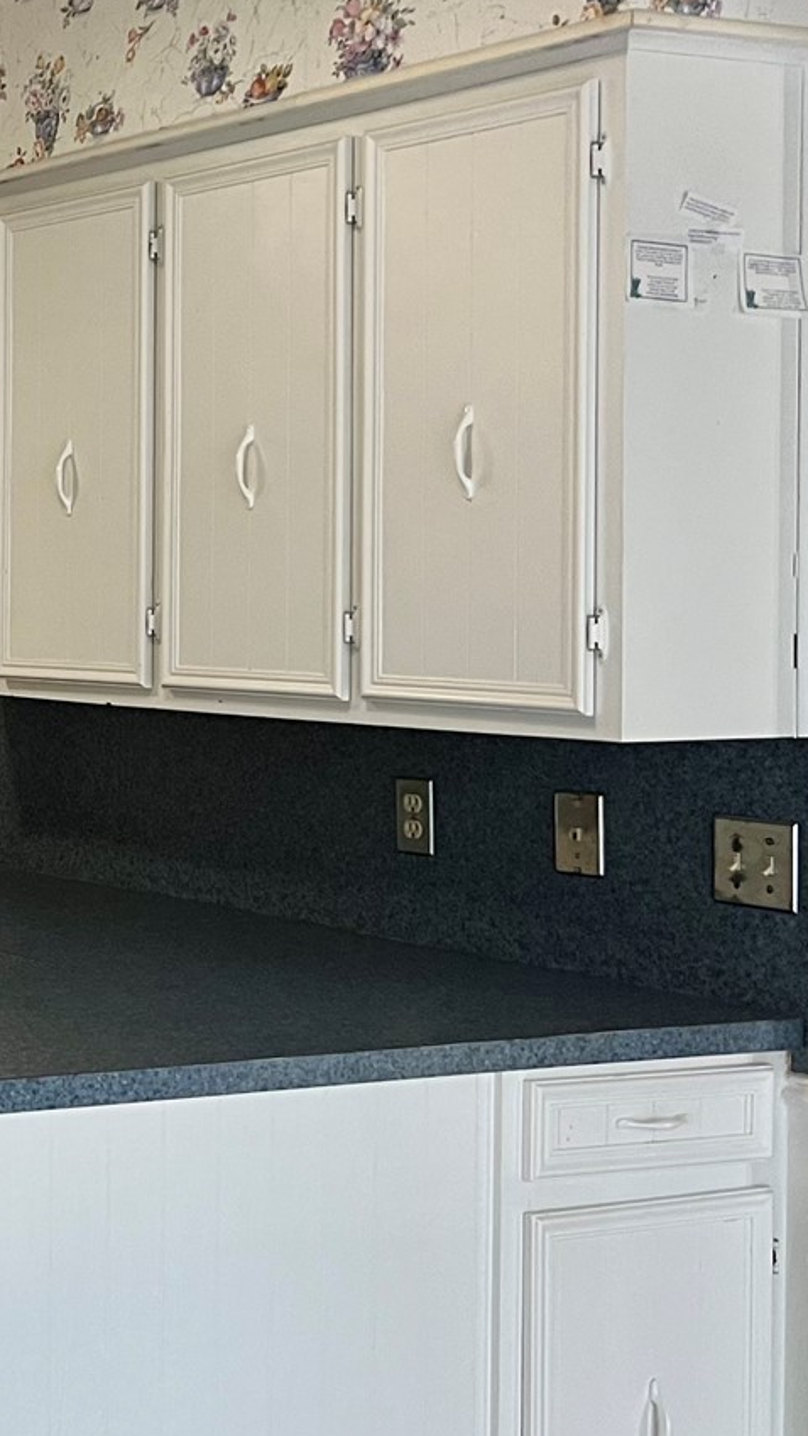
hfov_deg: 16.3
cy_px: 590
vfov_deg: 32.8
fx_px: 2438
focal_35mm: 64
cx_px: -583
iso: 100
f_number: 1.5
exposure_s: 1/60
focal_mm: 5.7
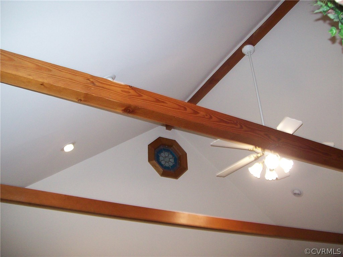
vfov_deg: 39.7
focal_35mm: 36
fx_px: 357
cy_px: 128
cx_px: 172
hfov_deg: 51.4
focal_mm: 6
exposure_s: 1/64
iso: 200
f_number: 2.7
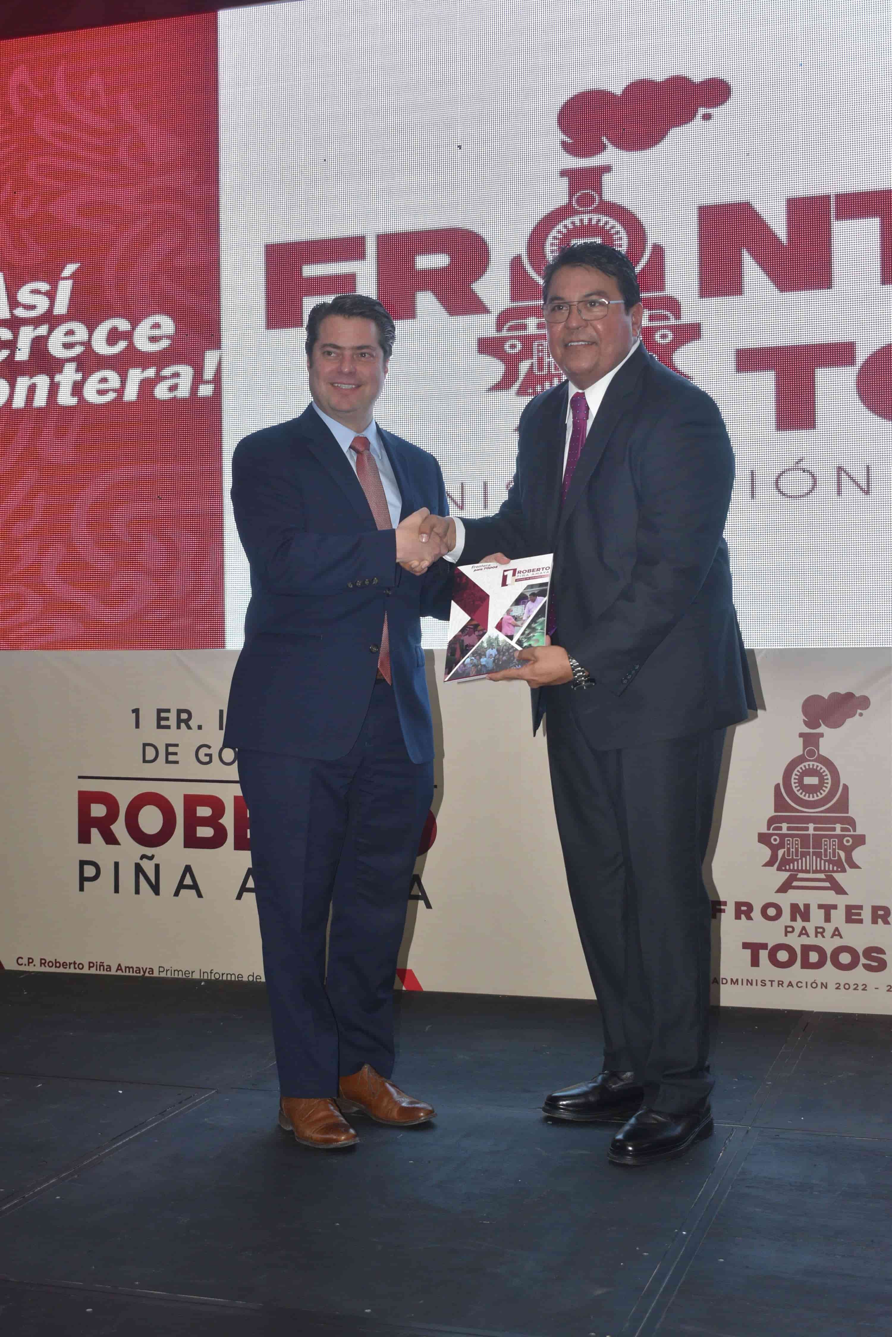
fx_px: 1727
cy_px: 668
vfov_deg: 42.3
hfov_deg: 29.0
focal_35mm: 46
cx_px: 446
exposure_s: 1/125
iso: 900
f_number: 4.2
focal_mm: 31
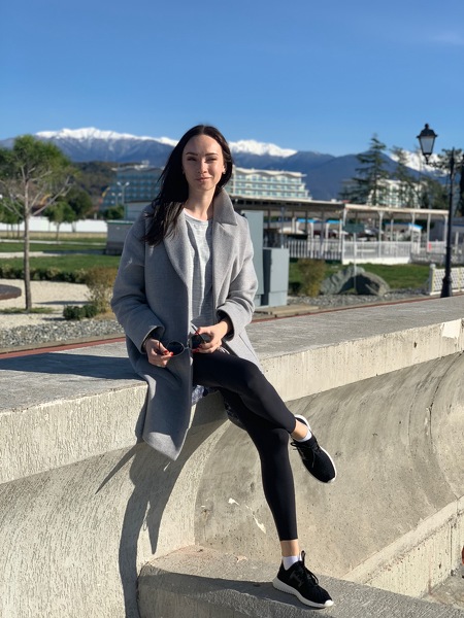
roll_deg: -0.8
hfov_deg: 28.0
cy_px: 309
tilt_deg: -4.6
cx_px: 232
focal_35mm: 52
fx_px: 929
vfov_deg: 36.8
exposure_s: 1/1546
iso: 16
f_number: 2.4
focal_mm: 6
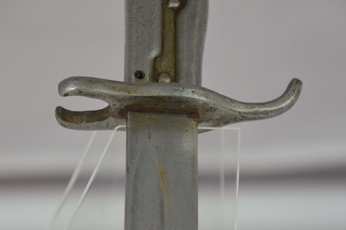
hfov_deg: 10.2
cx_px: 173
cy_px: 115
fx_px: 1945
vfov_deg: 6.8
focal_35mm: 202
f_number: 5.6
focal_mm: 135
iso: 800
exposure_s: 1/200
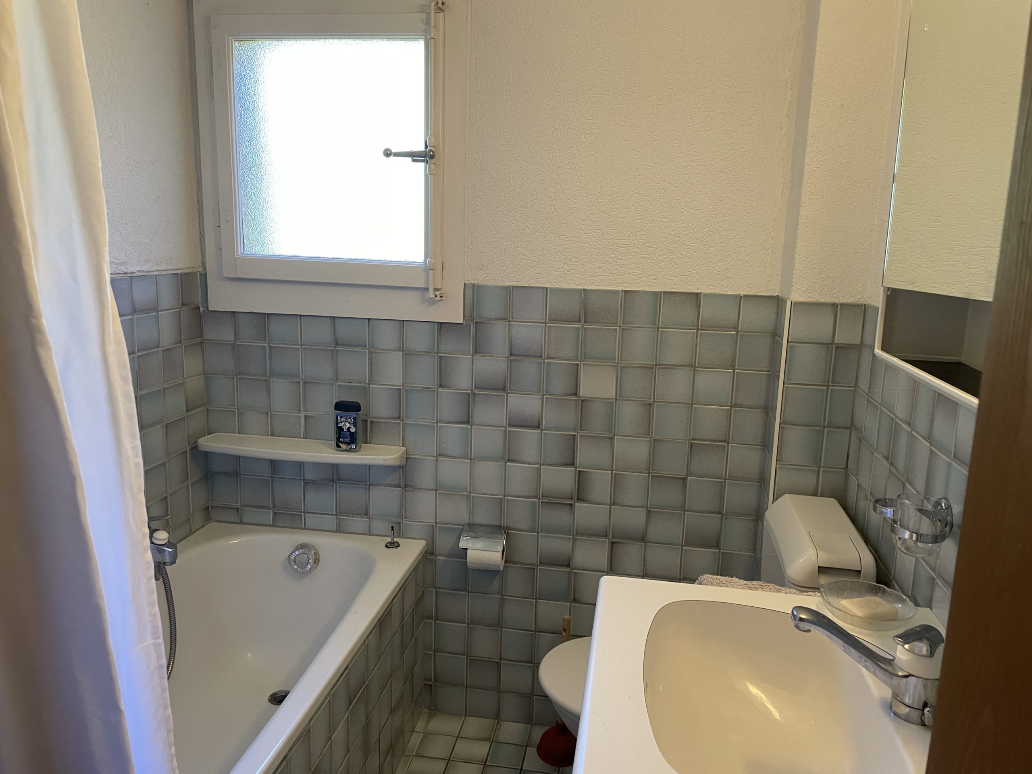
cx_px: 516
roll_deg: -1.1
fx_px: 775
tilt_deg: -10.8
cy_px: 387
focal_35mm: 26
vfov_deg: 53.1
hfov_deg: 67.3
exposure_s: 1/50
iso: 160
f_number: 1.6
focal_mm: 4.2
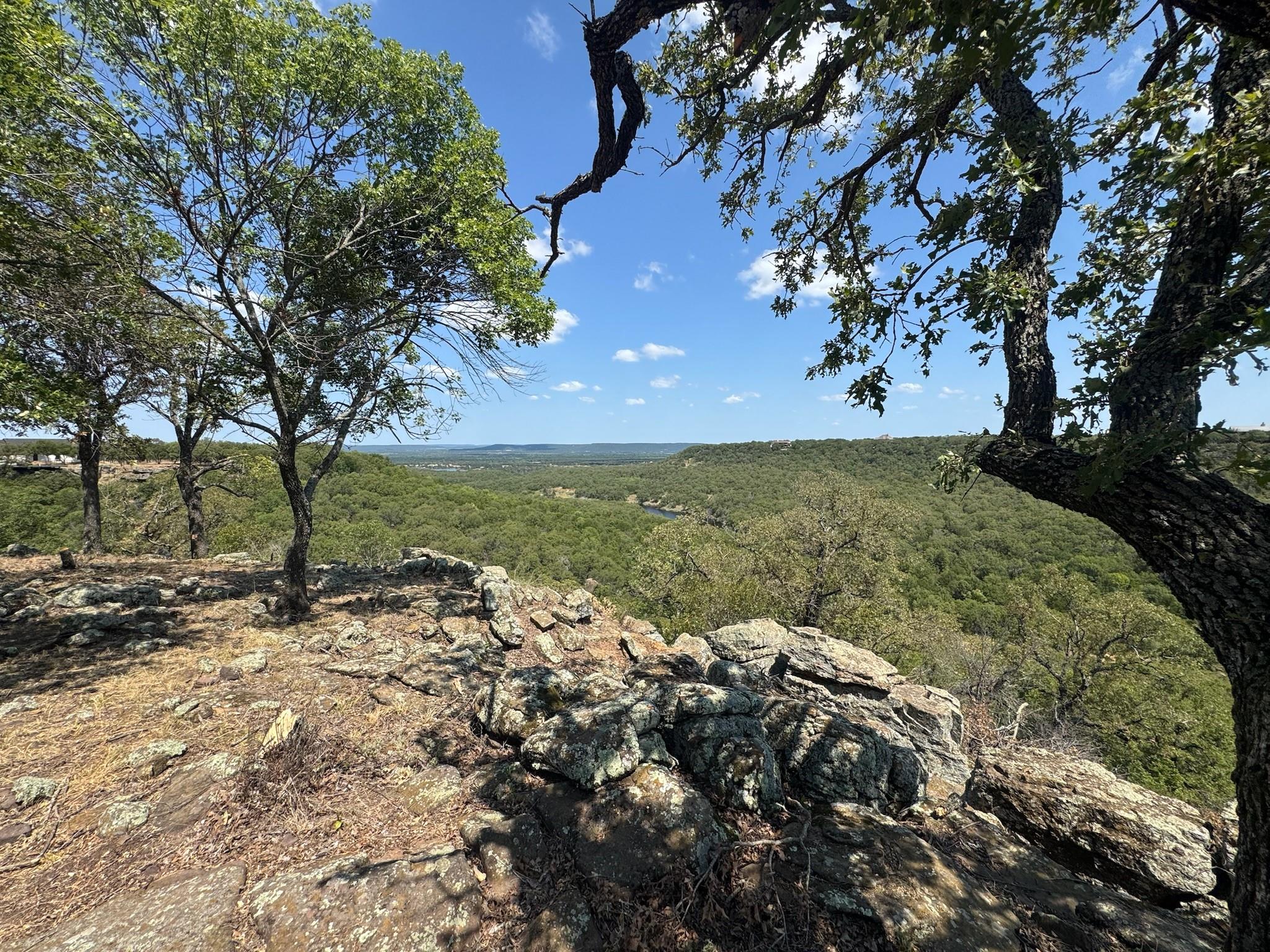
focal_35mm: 14
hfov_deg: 102.1
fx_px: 514
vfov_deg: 85.7
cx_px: 635
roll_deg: +0.0
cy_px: 476
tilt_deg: -4.1
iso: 40
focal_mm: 2.22
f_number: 2.2
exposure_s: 1/1748
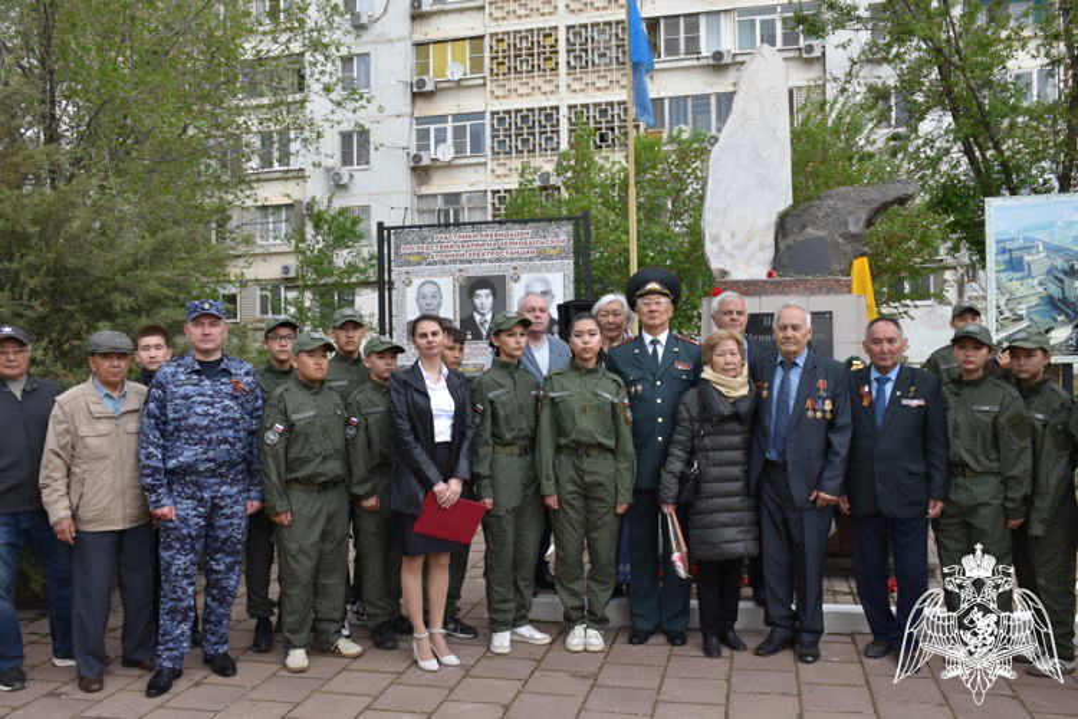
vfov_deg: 40.0
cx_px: 539
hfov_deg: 57.2
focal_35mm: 33
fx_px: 988
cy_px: 360
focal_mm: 22
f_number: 8
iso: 360
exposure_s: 1/250
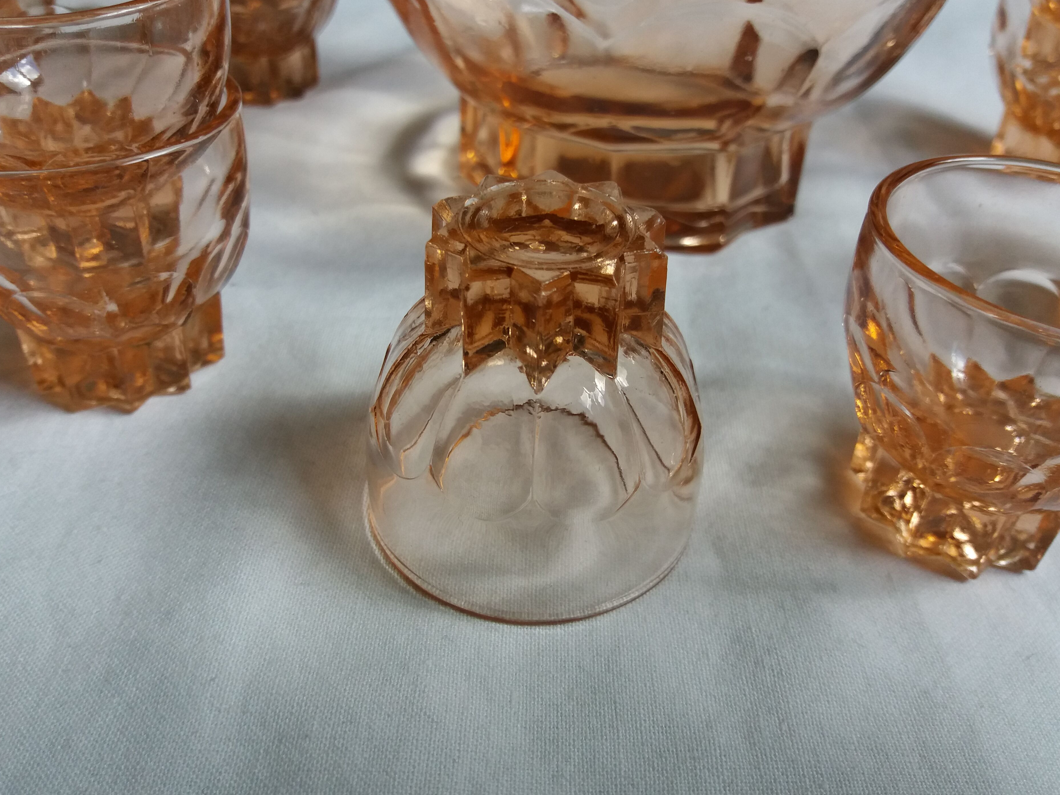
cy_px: 370
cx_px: 519
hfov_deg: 58.4
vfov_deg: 45.4
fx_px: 949
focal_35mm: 31
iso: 100
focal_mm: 3.7
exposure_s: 1/100
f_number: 1.9
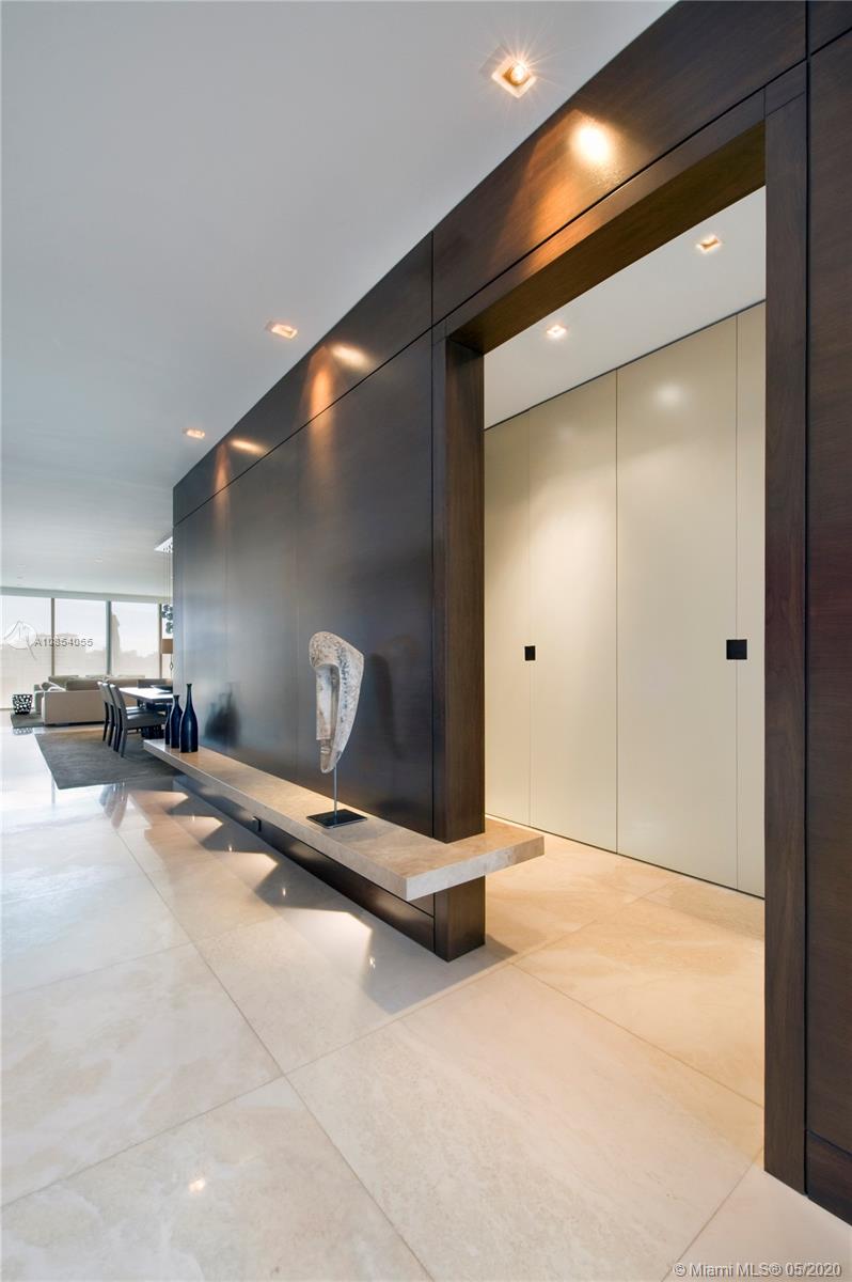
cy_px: 641
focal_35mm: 14
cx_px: 426
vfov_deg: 104.3
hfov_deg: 81.1
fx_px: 498
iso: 1000
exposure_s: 1
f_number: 16
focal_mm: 14
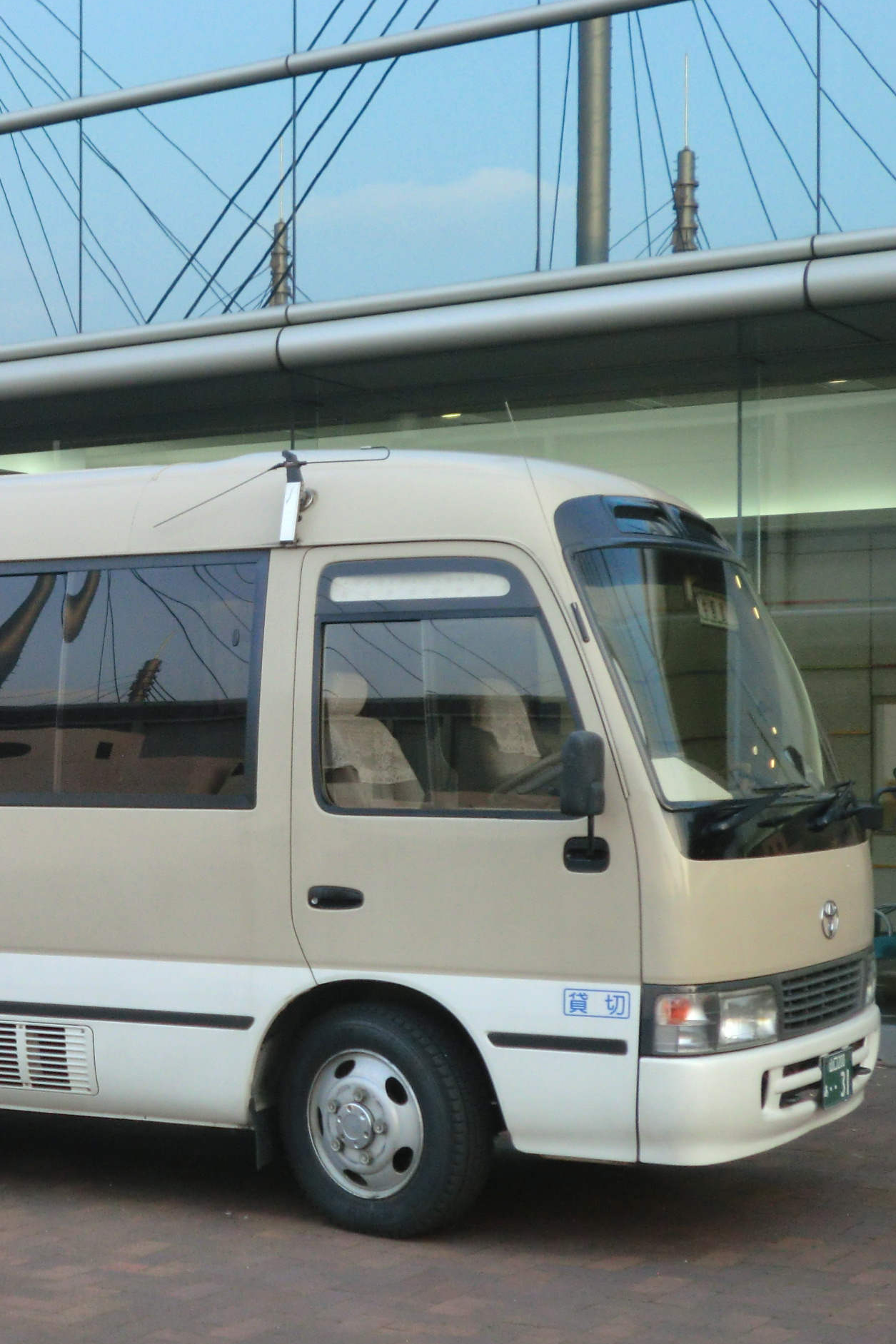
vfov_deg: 28.8
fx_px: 2614
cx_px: 0
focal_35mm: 70
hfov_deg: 18.9
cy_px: 749
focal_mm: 8.2
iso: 80
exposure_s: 1/60
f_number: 4.3
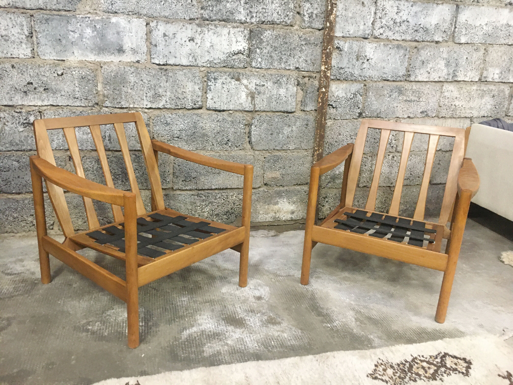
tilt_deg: -18.2
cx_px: 256
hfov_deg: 61.7
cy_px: 192
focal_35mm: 29
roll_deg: -1.8
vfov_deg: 48.2
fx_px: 430
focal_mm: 4.15
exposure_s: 1/17
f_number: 2.2
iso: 200
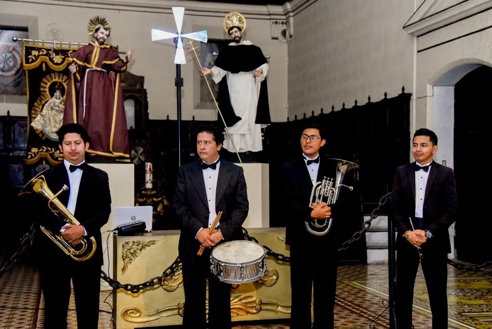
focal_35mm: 48
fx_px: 656
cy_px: 164
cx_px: 246
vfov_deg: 28.1
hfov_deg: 41.1
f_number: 4
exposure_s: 1/160
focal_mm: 48
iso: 12800
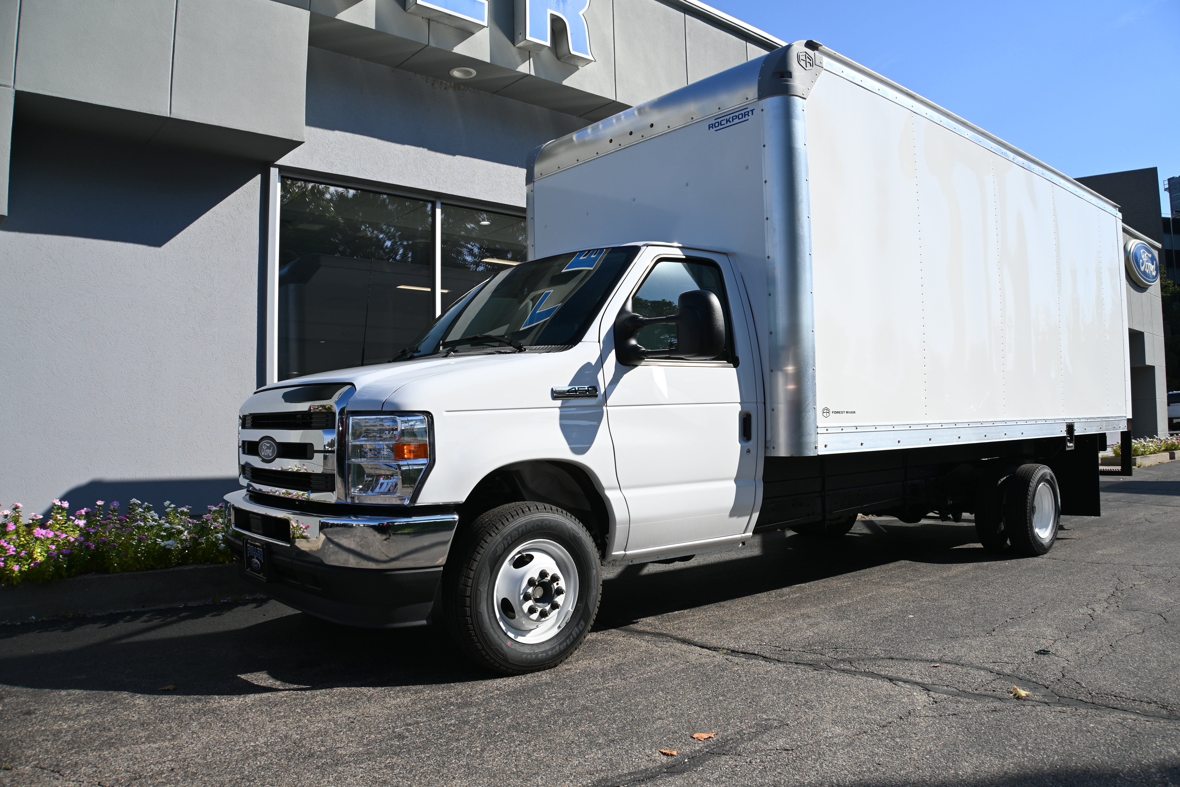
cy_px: 394
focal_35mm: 46
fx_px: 1499
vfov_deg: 29.4
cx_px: 590
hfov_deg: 43.0
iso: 100
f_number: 8
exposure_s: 1/500
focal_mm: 30.5
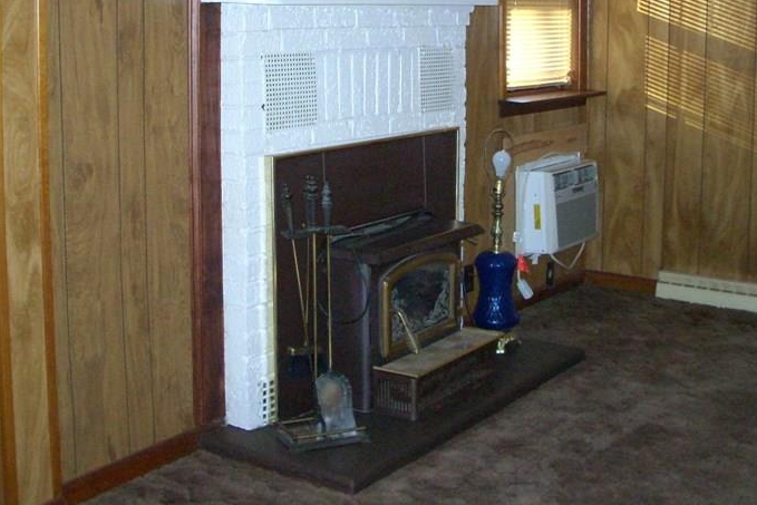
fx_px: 1220
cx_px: 460
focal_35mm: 58
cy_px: 130
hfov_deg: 34.3
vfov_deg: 23.2
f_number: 2.8
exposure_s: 1/60
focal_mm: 6.2
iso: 400
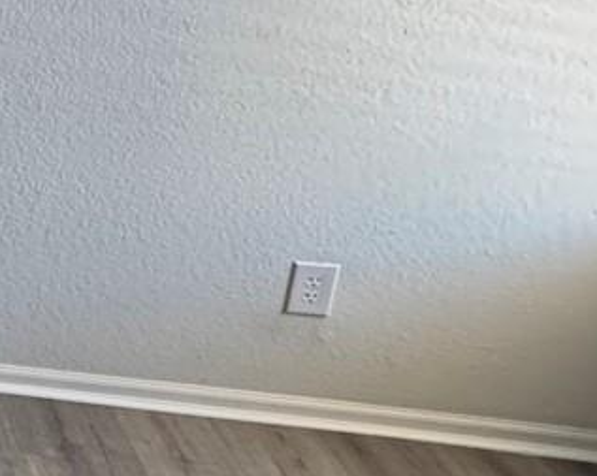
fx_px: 1218
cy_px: 164
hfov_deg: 16.2
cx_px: -753
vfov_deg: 22.1
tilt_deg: -17.7
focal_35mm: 69
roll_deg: +4.6
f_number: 2.2
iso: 250
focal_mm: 2.22
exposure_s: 1/60
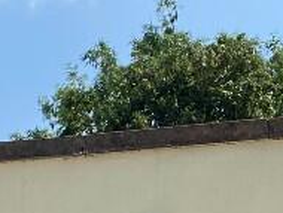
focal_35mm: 140
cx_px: 58
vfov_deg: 9.3
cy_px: 545
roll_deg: +0.0
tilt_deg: -3.6
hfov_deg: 14.0
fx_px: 1146
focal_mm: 4.25
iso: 32
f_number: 1.8
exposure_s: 1/2028
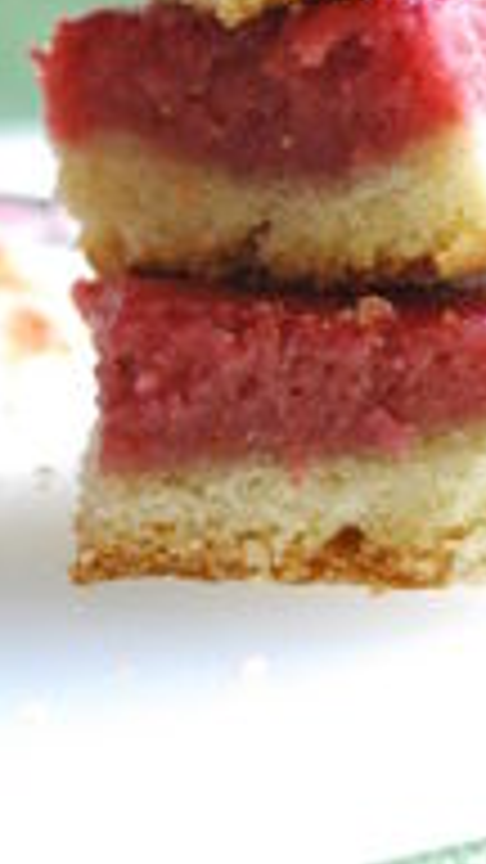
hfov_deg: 12.0
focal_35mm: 101
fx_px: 2314
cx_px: 324
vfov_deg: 20.9
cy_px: 151
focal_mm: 32
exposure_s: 1/160
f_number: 7.1
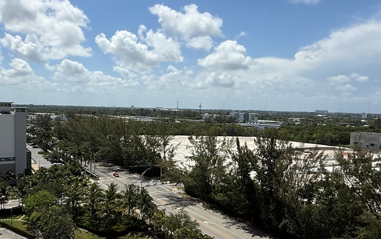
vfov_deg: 41.8
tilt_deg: -4.2
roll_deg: -1.8
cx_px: 145
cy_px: 133
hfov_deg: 62.1
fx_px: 312
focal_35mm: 30
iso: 50
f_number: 2.2
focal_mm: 2.22
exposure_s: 1/4425
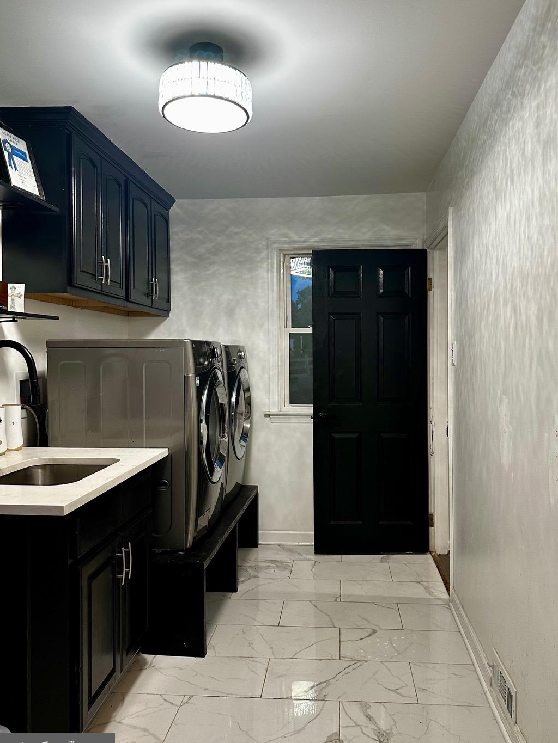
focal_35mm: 27
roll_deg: +0.5
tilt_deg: +1.3
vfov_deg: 65.3
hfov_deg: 51.3
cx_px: 293
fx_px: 580
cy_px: 360
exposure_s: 1/60
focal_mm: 6.86
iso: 160
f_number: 1.78
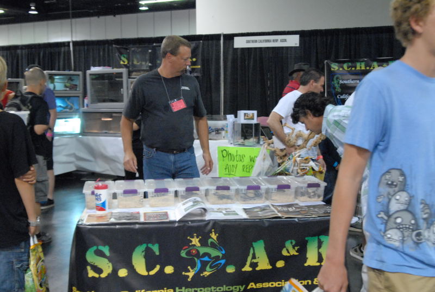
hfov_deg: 46.3
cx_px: 218
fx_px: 509
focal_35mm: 42
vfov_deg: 32.0
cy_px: 146
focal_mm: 28
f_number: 4
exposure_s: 1/80
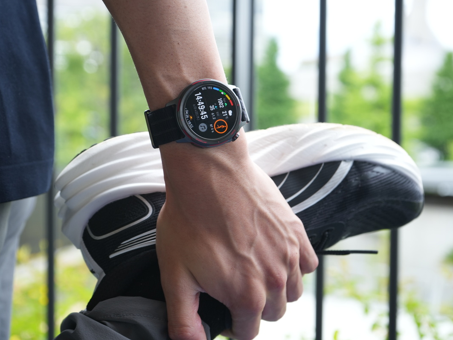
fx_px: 825
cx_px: 228
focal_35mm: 63
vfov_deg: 23.3
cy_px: 170
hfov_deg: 30.7
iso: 250
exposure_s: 1/100
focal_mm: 58
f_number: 6.3
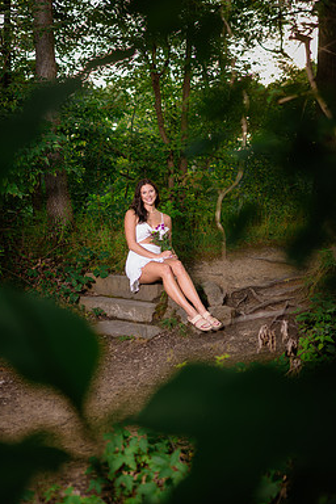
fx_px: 574
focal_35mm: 41
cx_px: 158
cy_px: 269
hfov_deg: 32.6
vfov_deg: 47.4
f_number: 1.4
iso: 125
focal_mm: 35
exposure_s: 1/250
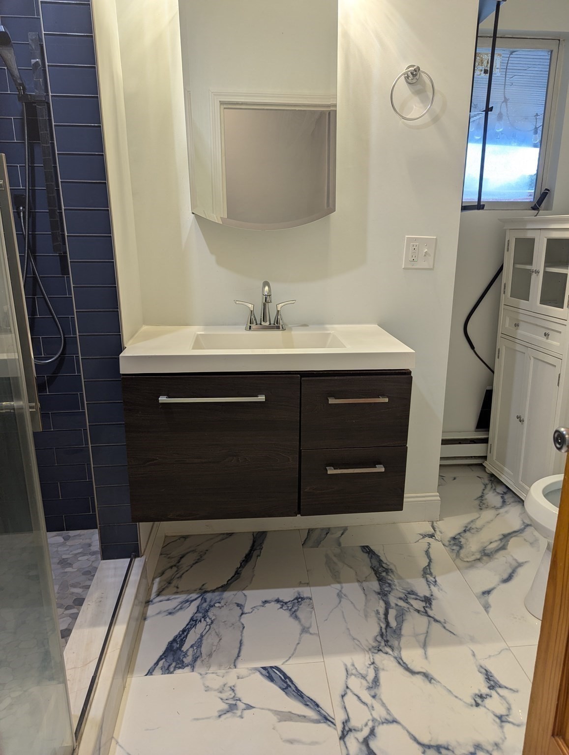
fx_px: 525
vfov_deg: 71.5
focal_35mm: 24
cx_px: 284
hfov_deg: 56.9
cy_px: 378
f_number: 1.85
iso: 40
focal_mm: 6.81
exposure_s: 1/30
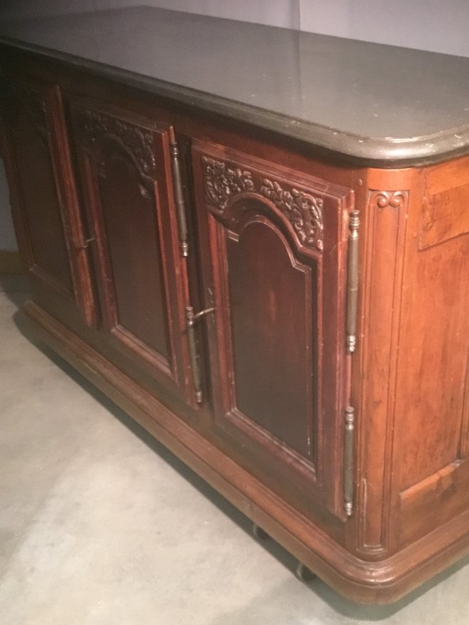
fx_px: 795
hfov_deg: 32.7
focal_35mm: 44
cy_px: 380
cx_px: 306
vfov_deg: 42.7
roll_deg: +0.6
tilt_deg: -30.9
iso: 200
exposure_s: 1/25
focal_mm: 3.3
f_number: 2.4
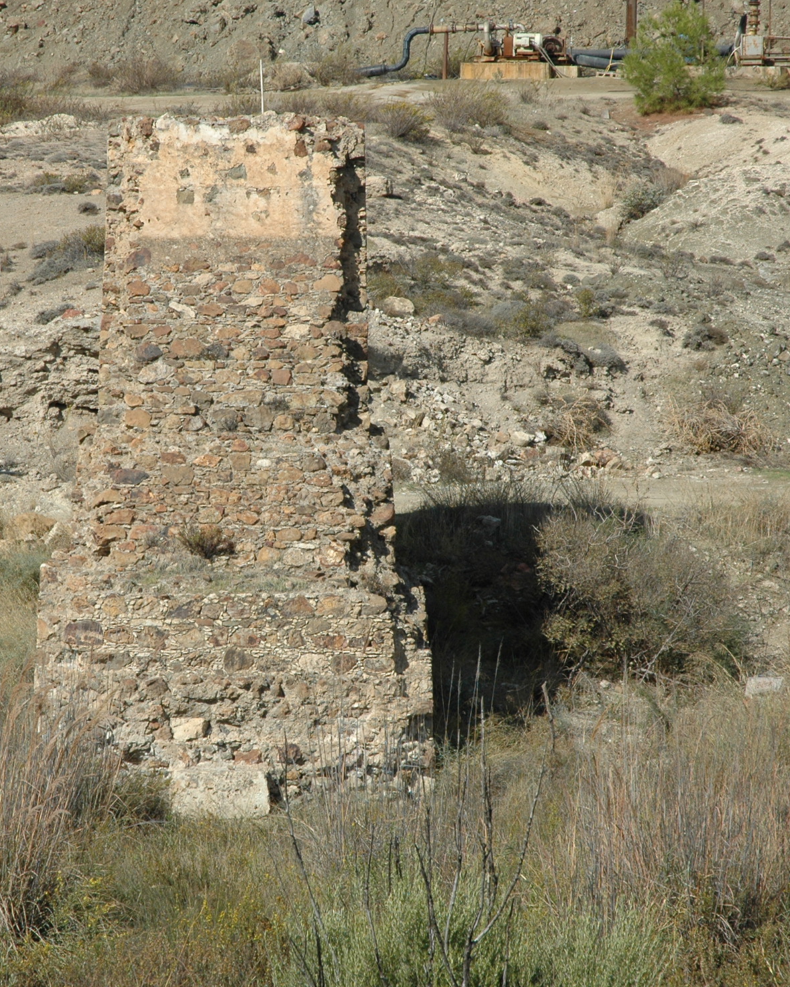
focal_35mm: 149
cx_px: 262
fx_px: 4355
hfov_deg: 10.4
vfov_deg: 12.9
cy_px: 495
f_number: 10
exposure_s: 1/400
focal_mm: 70
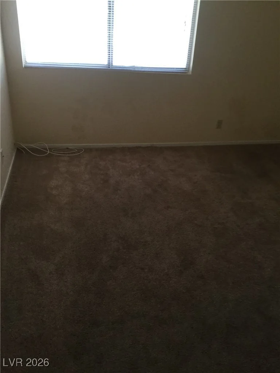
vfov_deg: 58.4
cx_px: 140
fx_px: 334
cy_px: 186
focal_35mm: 31
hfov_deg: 45.4
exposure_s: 1/30
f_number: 2.4
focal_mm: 3.3
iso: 100
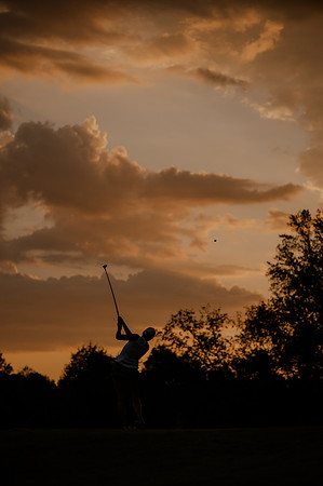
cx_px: 162
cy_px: 243
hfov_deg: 13.0
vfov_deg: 19.5
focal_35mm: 105
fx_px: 1416
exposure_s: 1/8000
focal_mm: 105
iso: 1000
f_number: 2.8
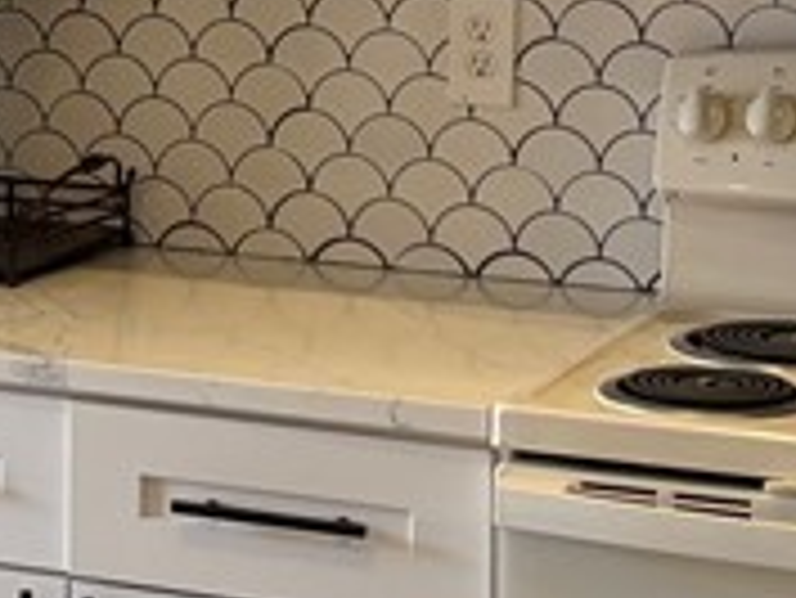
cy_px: -261
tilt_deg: -1.5
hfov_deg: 12.9
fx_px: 3452
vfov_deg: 9.7
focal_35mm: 150
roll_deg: +0.4
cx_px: -99
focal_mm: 5.96
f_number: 1.6
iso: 100
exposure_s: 1/60
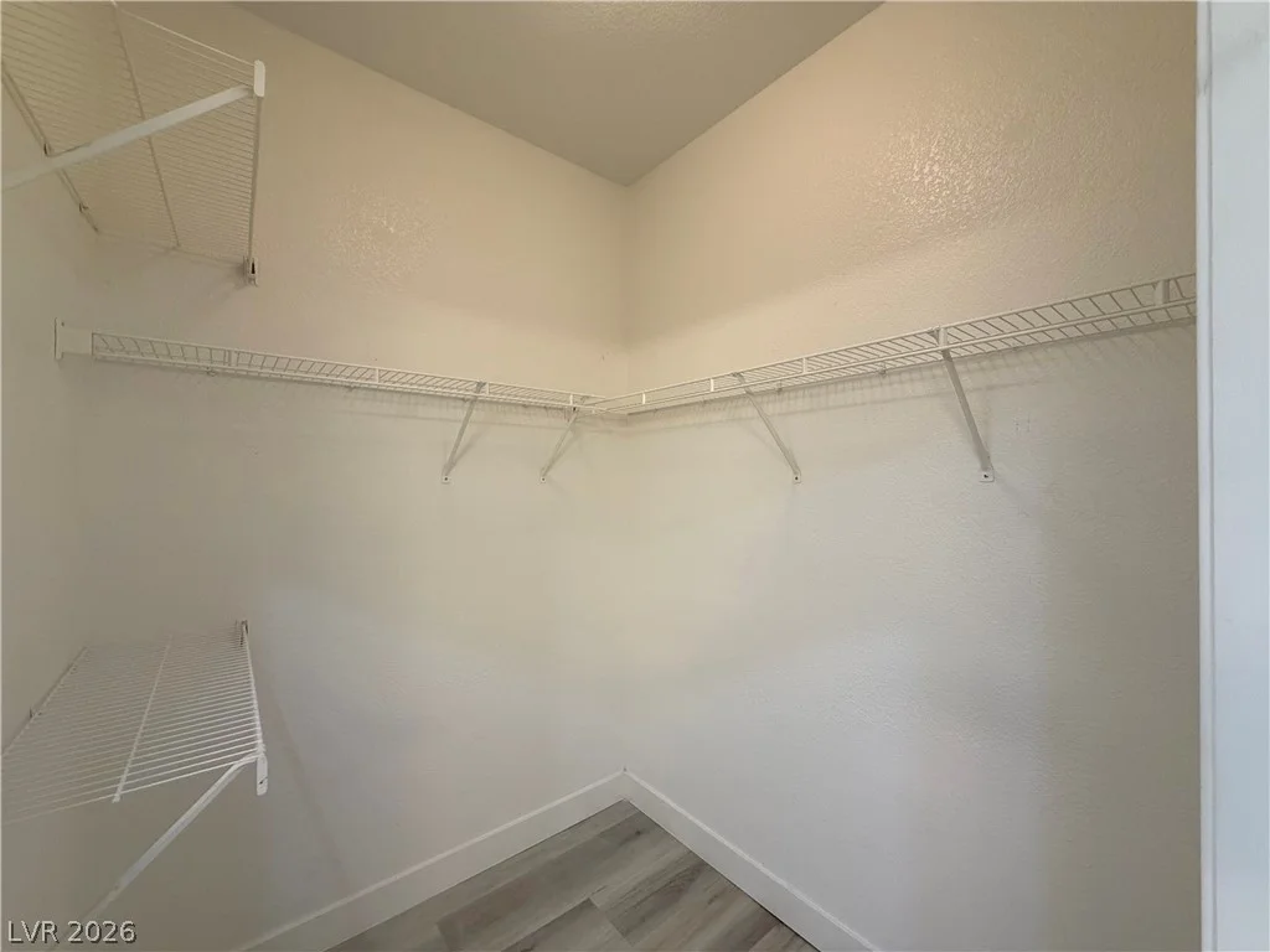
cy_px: 476
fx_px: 514
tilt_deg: +0.5
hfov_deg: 102.1
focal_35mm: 14
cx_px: 635
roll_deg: +0.6
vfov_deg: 85.7
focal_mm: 2.22
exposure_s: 1/120
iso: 160
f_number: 2.2
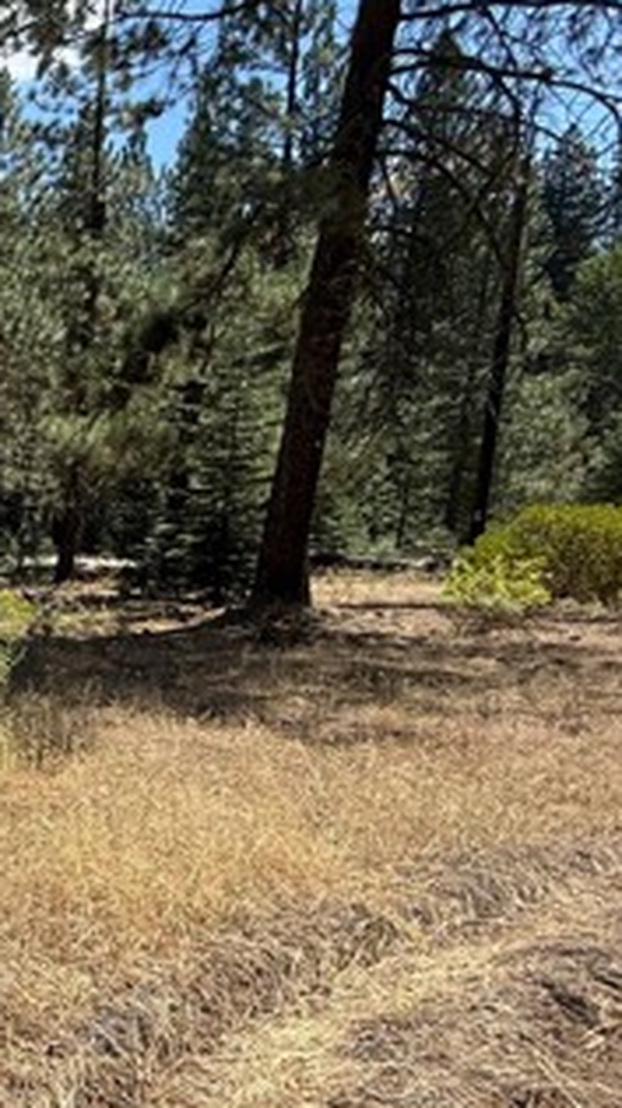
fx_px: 910
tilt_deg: -8.9
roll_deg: +0.3
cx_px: -404
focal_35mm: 31
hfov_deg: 24.5
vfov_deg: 62.2
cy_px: 647
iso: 50
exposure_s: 1/864
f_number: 2.2
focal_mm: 2.22
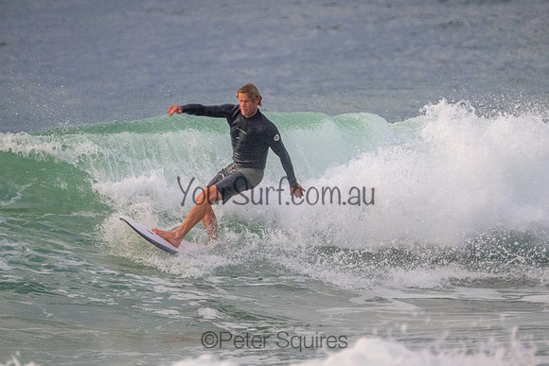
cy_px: 156
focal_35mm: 919
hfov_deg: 2.2
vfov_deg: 1.5
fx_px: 14018
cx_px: 315
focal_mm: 800
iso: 4500
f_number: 11
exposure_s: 1/2000
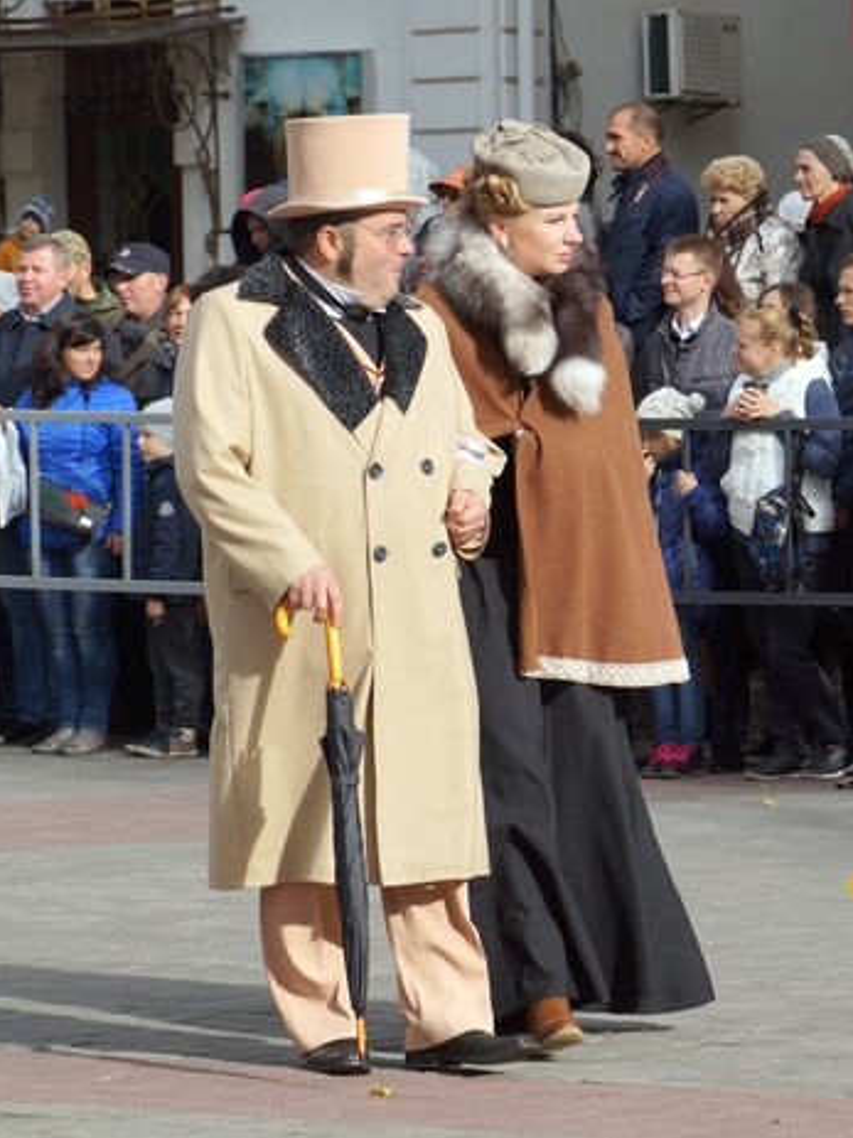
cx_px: 696
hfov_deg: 6.5
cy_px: 569
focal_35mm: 229
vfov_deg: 8.7
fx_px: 7518
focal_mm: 105
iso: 100
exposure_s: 1/400
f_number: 6.3
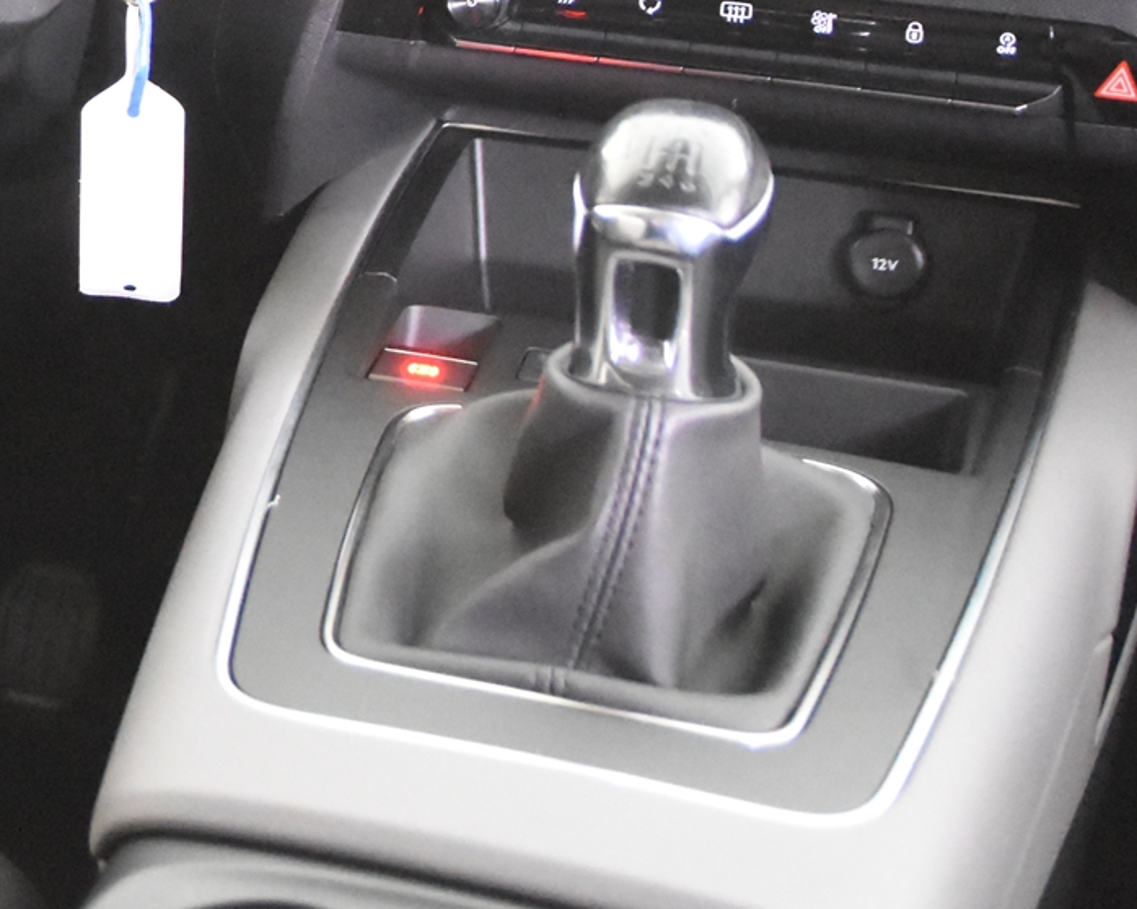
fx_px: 3129
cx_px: -280
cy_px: 86
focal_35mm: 93
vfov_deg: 16.3
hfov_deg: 19.3
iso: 11400
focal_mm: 24
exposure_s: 1/40
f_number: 3
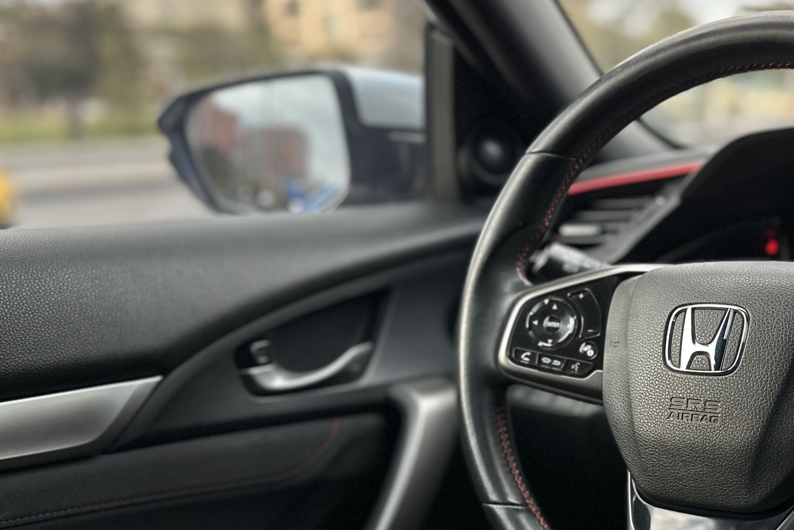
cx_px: 592
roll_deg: +0.8
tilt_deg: -16.6
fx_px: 1015
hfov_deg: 41.5
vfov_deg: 28.8
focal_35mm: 46
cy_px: 401
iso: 250
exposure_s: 1/74
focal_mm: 6.86
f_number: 1.78
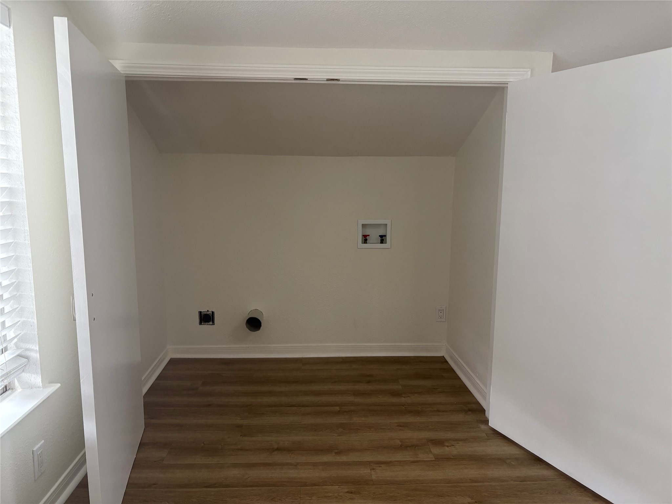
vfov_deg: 53.1
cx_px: 336
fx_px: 505
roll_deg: +0.9
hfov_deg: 67.3
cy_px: 252
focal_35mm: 26
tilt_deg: -7.6
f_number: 1.6
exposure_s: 1/83
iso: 125
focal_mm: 5.96
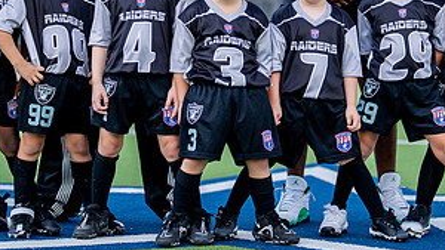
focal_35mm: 133
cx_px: 265
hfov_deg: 16.1
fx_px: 1570
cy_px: 6
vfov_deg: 9.1
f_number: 1.2
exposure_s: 1/1250
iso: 100
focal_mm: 50
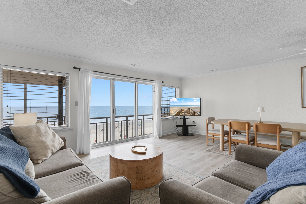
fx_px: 136
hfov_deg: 96.7
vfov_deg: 73.7
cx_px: 153
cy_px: 102
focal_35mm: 16
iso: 100
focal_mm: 11
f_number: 4.8
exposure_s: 1/30
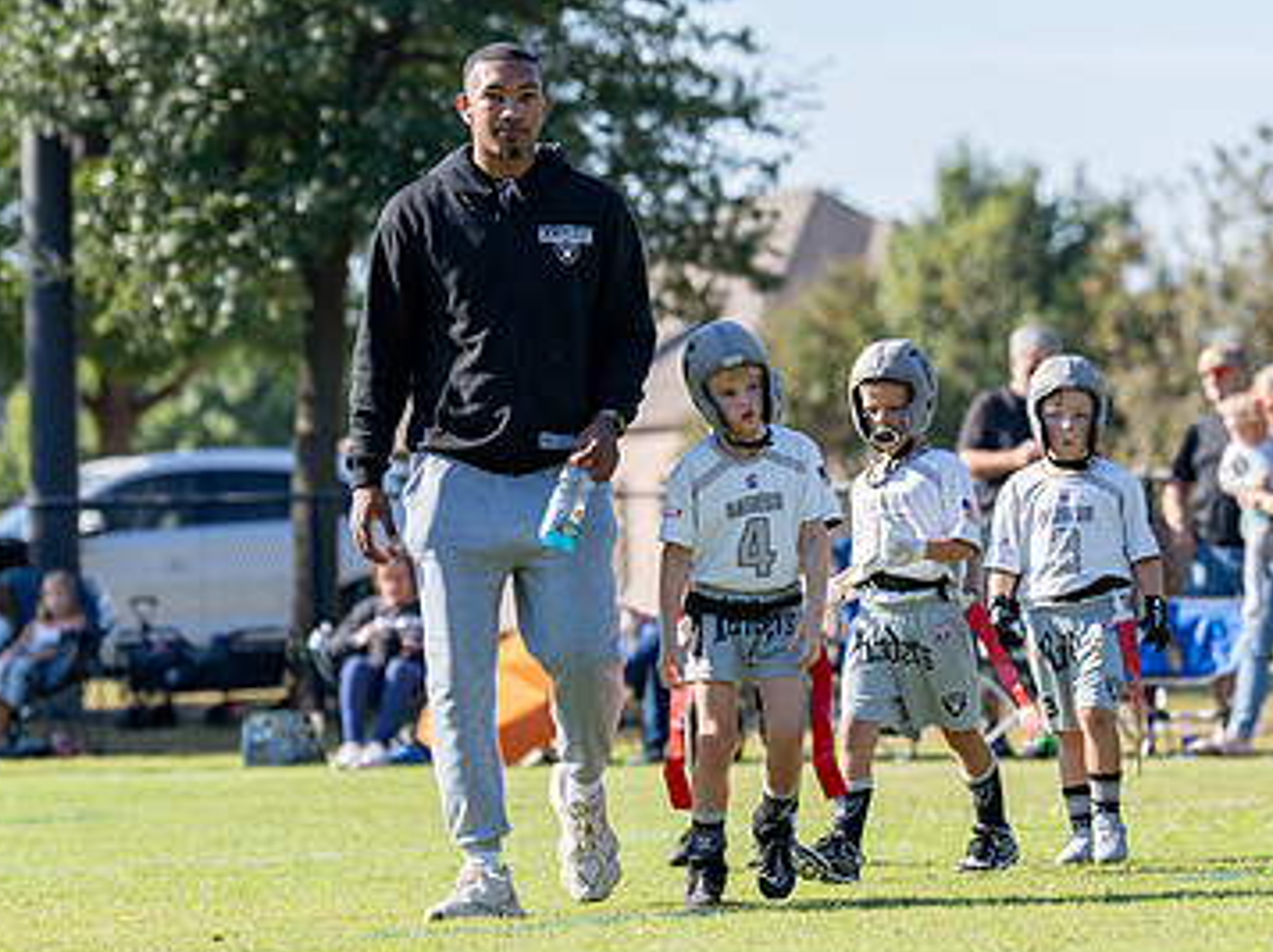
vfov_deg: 6.0
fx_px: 9111
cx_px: 677
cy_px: 481
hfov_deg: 8.0
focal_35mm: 248
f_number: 2.8
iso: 250
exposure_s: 1/2000
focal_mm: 115
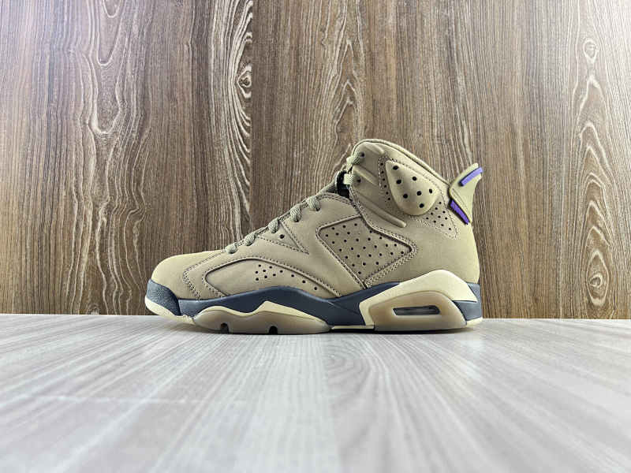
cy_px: 236
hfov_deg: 67.3
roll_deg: -0.3
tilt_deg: +3.3
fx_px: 474
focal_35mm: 26
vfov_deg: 53.1
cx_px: 316
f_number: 1.5
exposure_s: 1/100
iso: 40
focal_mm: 5.7
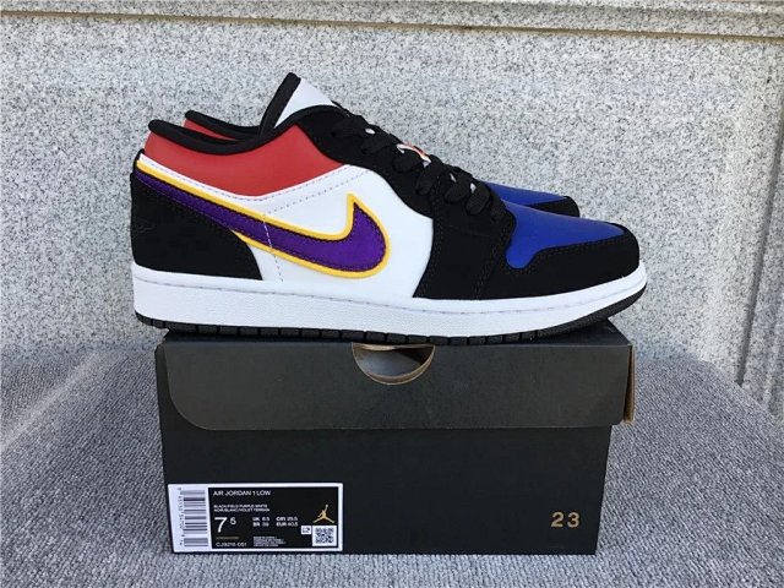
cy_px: 294
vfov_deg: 45.4
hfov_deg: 58.4
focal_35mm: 31
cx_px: 392
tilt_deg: -15.9
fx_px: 702
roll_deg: -1.1
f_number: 2.4
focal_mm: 3.3
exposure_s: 1/143
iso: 25
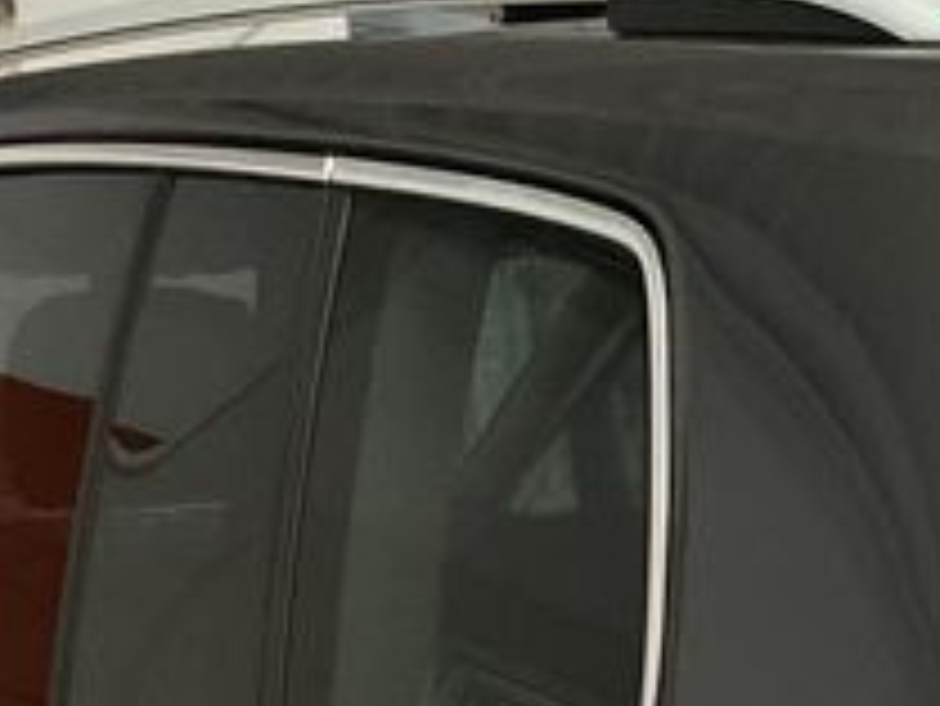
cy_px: 1192
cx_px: 859
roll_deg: +3.0
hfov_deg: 18.1
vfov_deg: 12.8
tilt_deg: -19.9
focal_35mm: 107
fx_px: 2907
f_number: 1.8
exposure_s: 1/60
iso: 160
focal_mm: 3
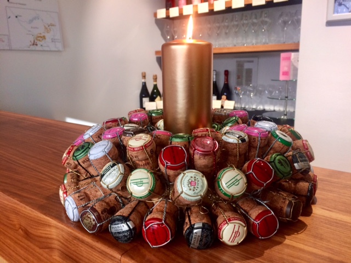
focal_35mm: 29
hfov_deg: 61.7
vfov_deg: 48.2
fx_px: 294
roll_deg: +1.9
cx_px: 176
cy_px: 132
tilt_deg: -12.3
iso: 64
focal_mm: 4.15
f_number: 2.2
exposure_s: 1/33
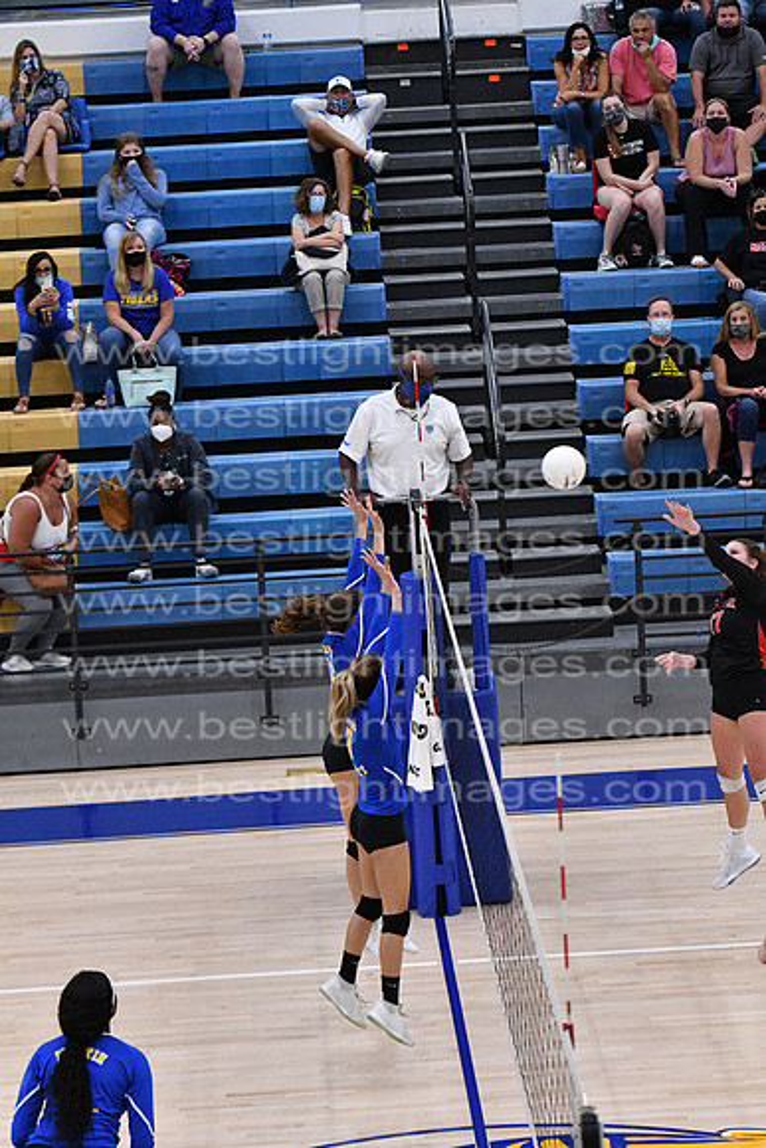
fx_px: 4306
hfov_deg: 10.2
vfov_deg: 15.2
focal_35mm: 135
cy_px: 574
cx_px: 383
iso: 6400
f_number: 3.2
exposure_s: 1/1250
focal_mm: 90
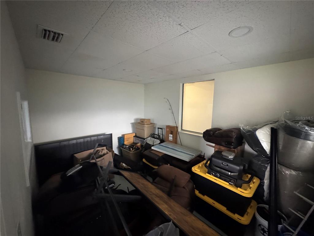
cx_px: 157
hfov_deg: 102.1
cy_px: 118
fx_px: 127
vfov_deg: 85.7
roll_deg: -1.4
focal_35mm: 14
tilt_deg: -7.9
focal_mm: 2.22
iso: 1250
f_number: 2.2
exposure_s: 1/60
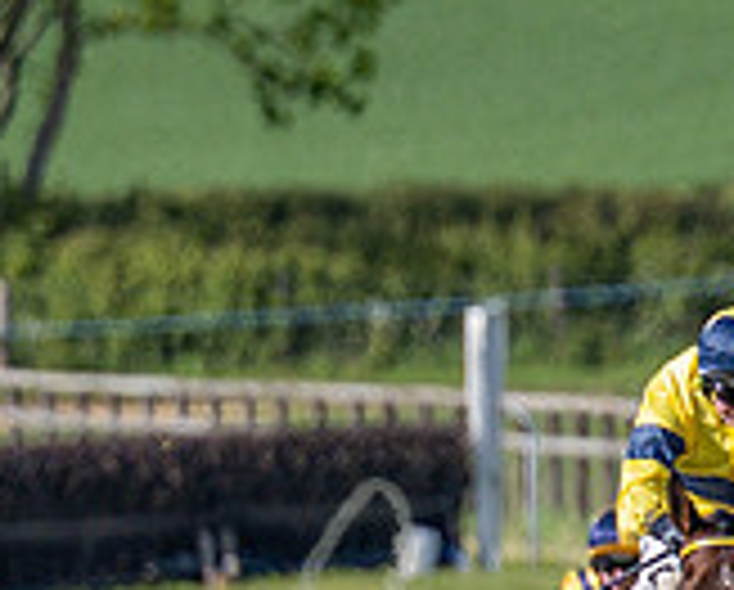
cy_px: 490
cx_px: 1682
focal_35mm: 1882
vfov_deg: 0.8
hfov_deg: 1.0
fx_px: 40957
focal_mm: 185
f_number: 2.8
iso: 100
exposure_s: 1/2000
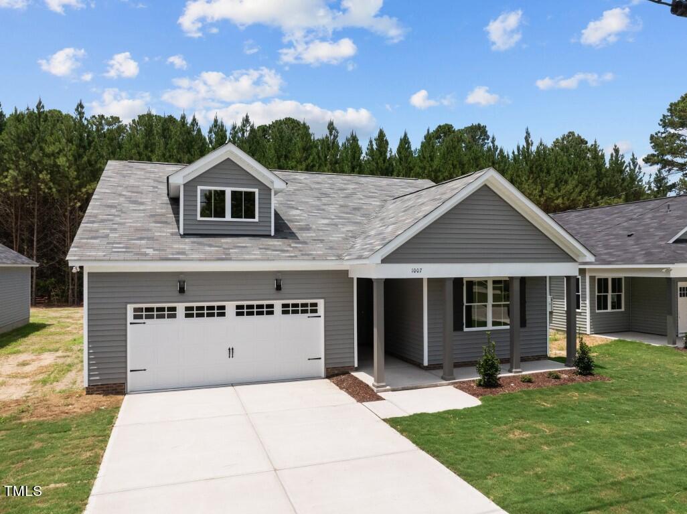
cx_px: 344
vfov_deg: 56.8
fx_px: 476
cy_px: 257
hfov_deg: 71.6
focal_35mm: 24
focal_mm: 12.29
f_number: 5.6
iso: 400
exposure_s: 1/800
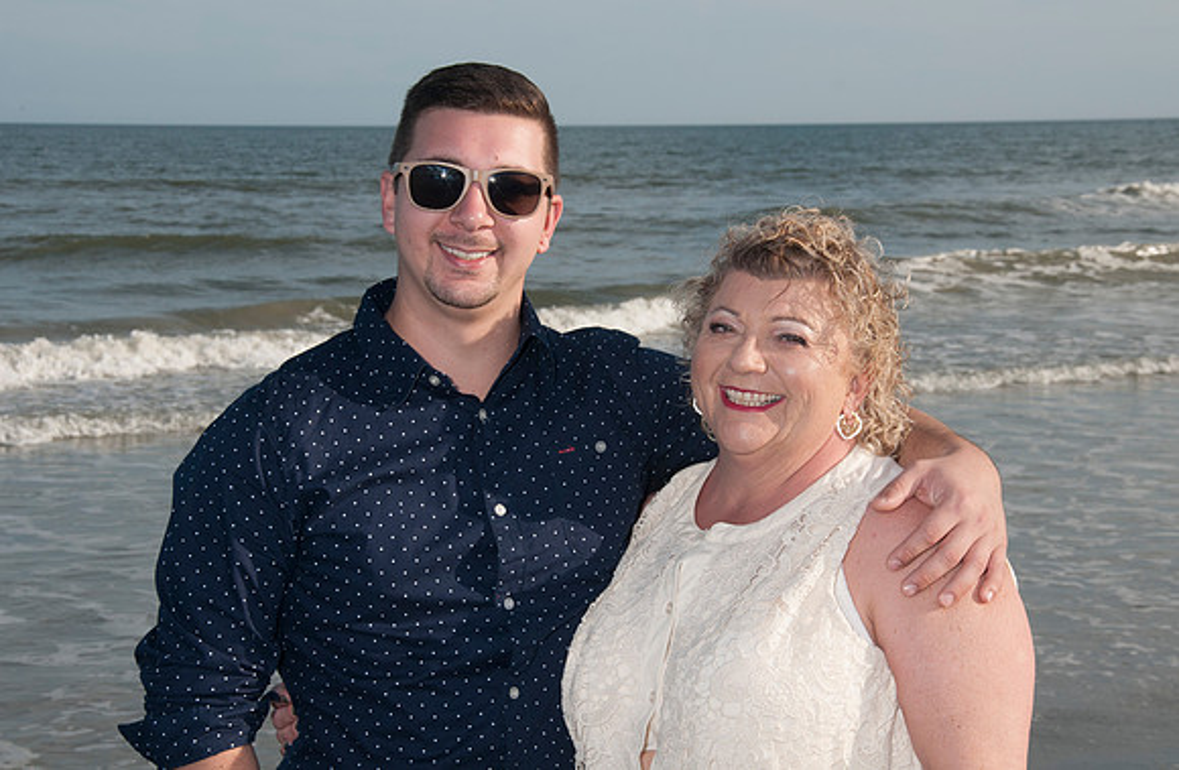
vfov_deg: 17.2
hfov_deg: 26.1
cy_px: 365
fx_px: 2542
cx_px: 611
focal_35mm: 78
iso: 100
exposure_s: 1/250
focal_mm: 48
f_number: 11
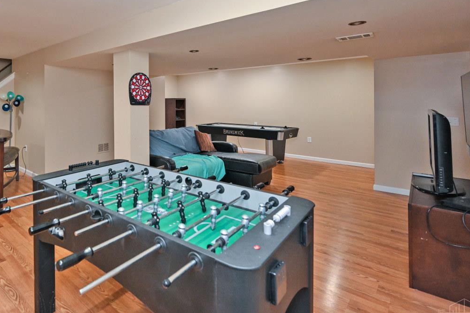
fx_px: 274
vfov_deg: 58.0
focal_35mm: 21
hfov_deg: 77.7
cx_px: 145
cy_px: 101
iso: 1400
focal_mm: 14
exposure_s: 1/60
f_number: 4
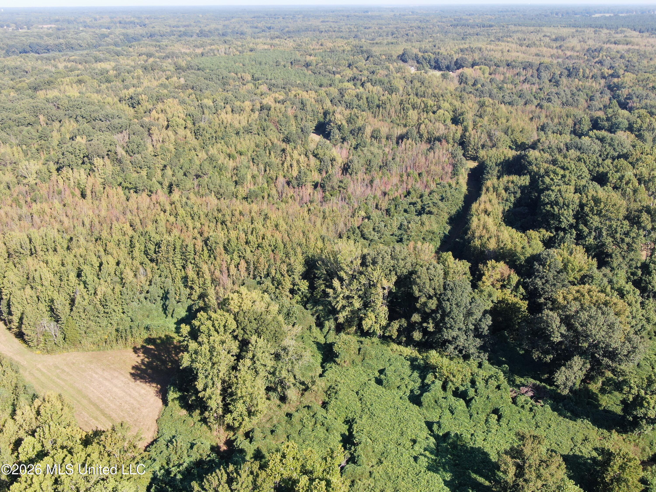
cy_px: 246
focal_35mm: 33
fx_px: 625
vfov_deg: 42.9
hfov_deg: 55.4
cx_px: 328
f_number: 3.2
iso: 100
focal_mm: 5.69
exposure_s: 1/320
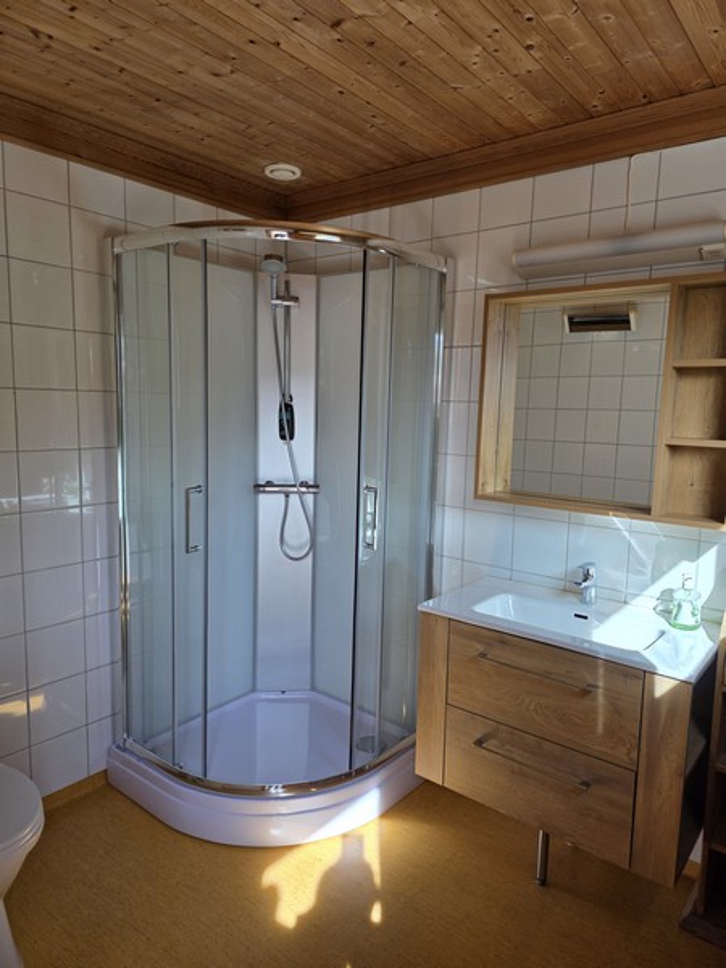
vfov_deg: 73.9
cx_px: 363
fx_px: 643
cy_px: 484
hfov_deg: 58.9
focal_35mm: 23
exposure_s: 1/180
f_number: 1.7
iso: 32
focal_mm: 6.3
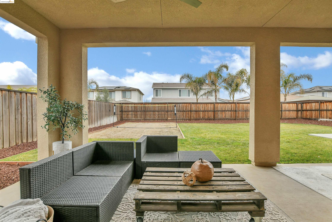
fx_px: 138
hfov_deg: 100.4
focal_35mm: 15
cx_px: 166
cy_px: 111
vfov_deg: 77.3
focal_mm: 10
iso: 800
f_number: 4.5
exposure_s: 1/320
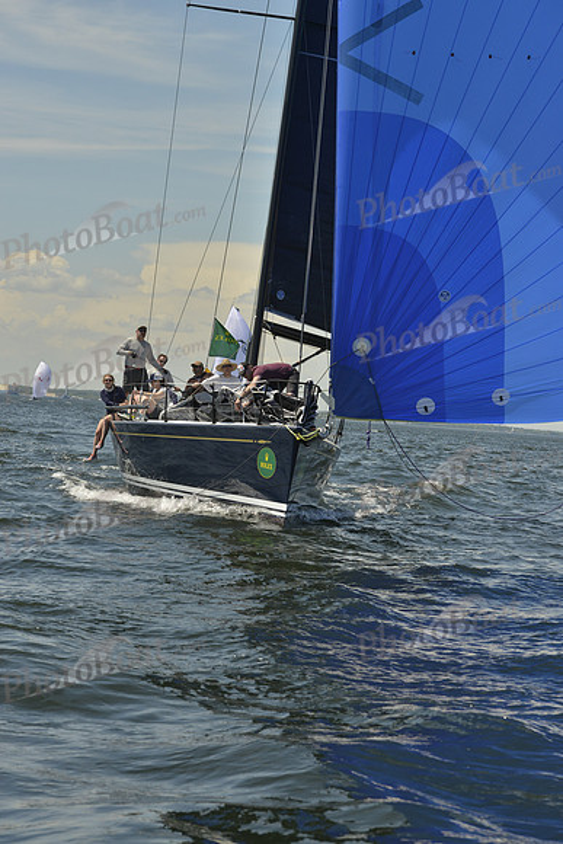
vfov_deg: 23.6
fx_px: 2016
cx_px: 282
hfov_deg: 15.9
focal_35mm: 86
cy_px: 422
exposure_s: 1/1600
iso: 280
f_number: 8
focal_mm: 86
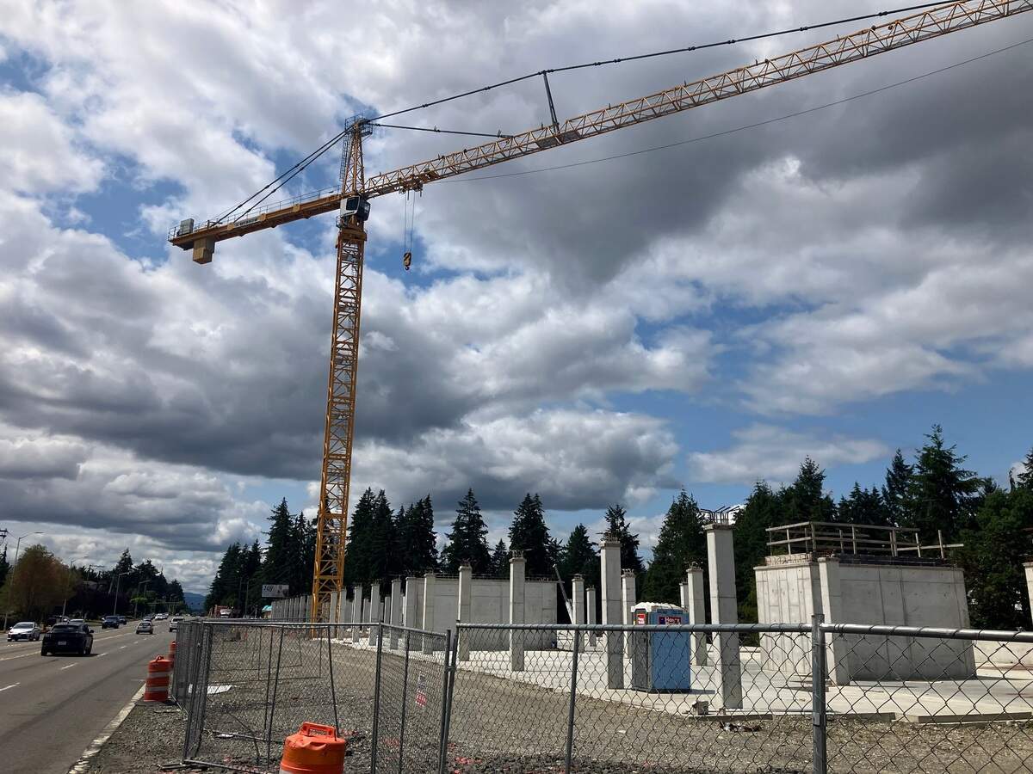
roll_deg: +0.2
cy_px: 387
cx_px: 516
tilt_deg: +16.1
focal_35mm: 28
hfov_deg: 63.4
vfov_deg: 49.7
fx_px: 836
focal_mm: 3.99
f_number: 1.8
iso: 32
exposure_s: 1/6098
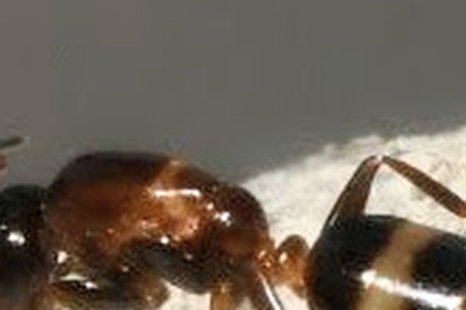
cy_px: 315
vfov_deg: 2.5
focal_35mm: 548
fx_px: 7090
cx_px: 274
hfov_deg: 3.8
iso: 250
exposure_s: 1/60
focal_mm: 105
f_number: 32
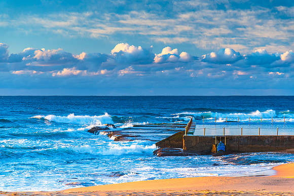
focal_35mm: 124
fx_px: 1017
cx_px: 147
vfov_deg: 11.0
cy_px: 98
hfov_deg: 16.5
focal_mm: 120
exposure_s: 1/60
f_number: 4
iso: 200
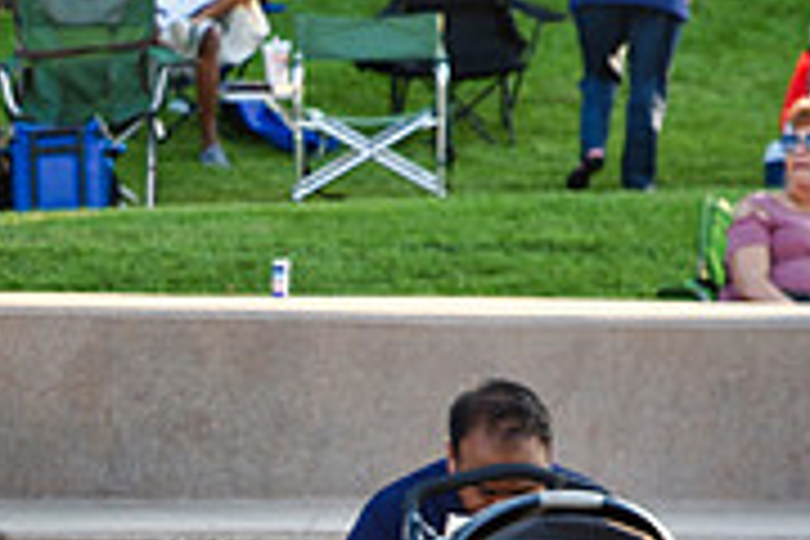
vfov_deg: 6.1
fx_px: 5062
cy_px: 686
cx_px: -180
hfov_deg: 9.0
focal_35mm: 225
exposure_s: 1/125
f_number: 5.6
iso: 200
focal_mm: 70
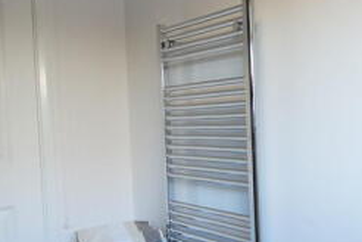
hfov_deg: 44.8
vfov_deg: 33.4
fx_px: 402
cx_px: 313
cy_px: 136
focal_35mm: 40
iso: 1250
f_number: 4
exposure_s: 1/60
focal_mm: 10
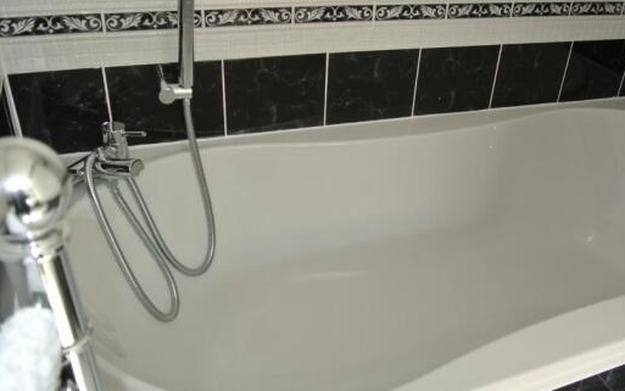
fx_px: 596
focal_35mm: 35
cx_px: 376
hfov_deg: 54.9
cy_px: 217
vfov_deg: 36.3
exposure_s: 1/60
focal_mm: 10
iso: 200
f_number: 3.5
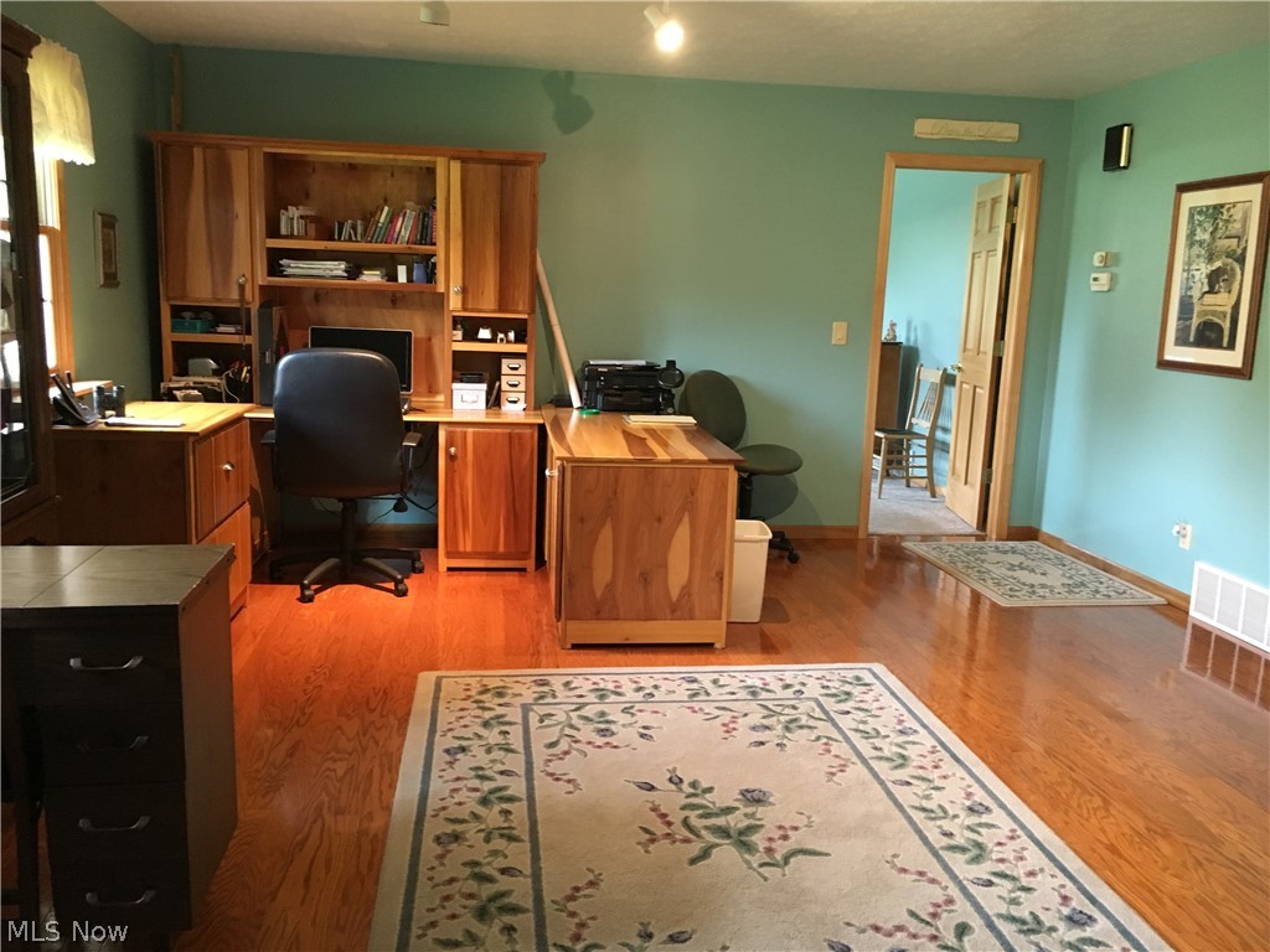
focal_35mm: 29
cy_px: 476
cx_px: 635
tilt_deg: -8.9
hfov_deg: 61.7
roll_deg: -2.1
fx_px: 1064
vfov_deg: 48.2
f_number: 2.2
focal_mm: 4.15
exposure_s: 1/20
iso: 200
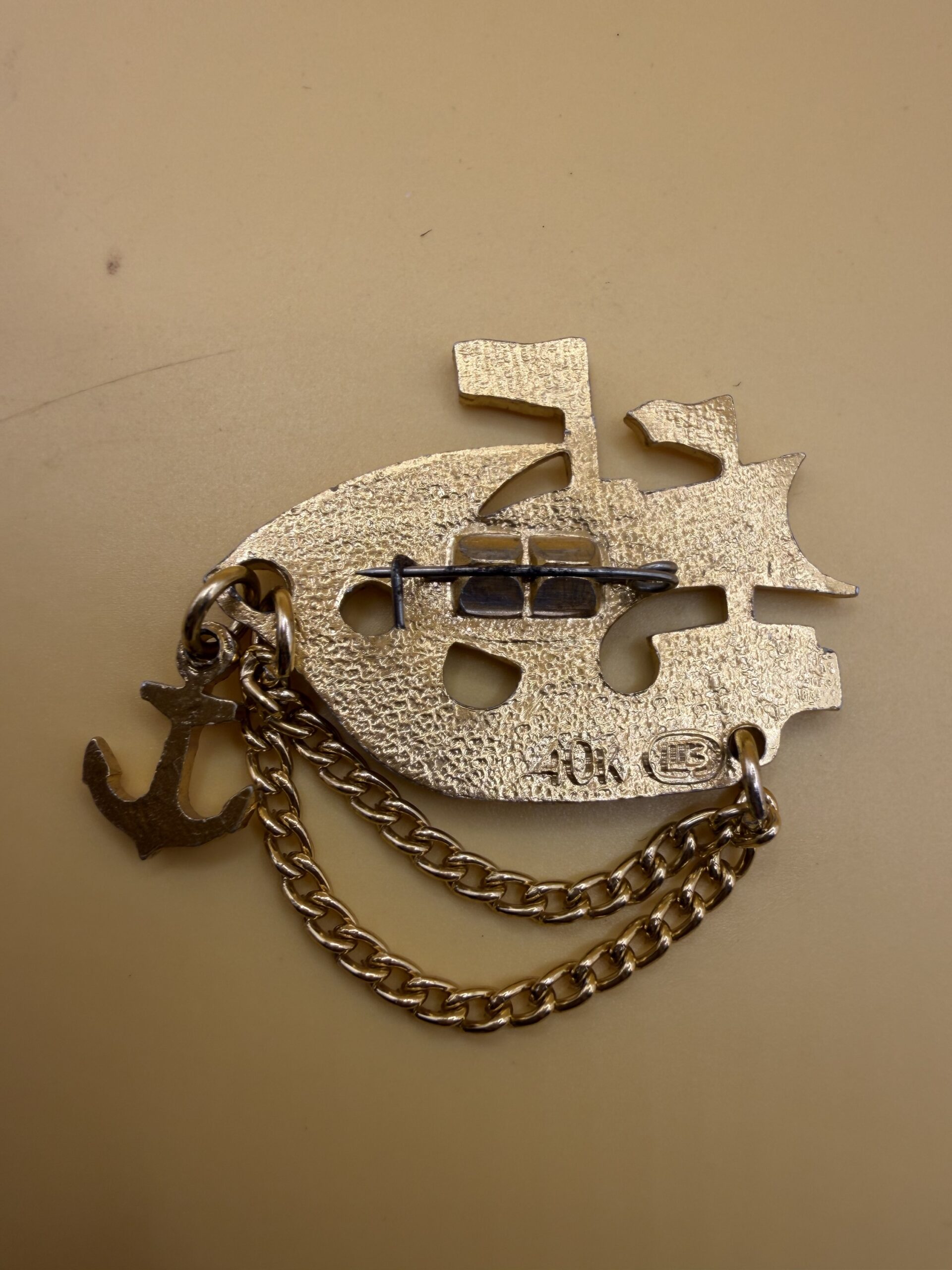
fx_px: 880
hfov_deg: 56.8
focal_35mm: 24
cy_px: 635
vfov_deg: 71.6
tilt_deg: -81.1
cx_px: 476
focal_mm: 2.22
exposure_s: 1/140
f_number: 2.2
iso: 25
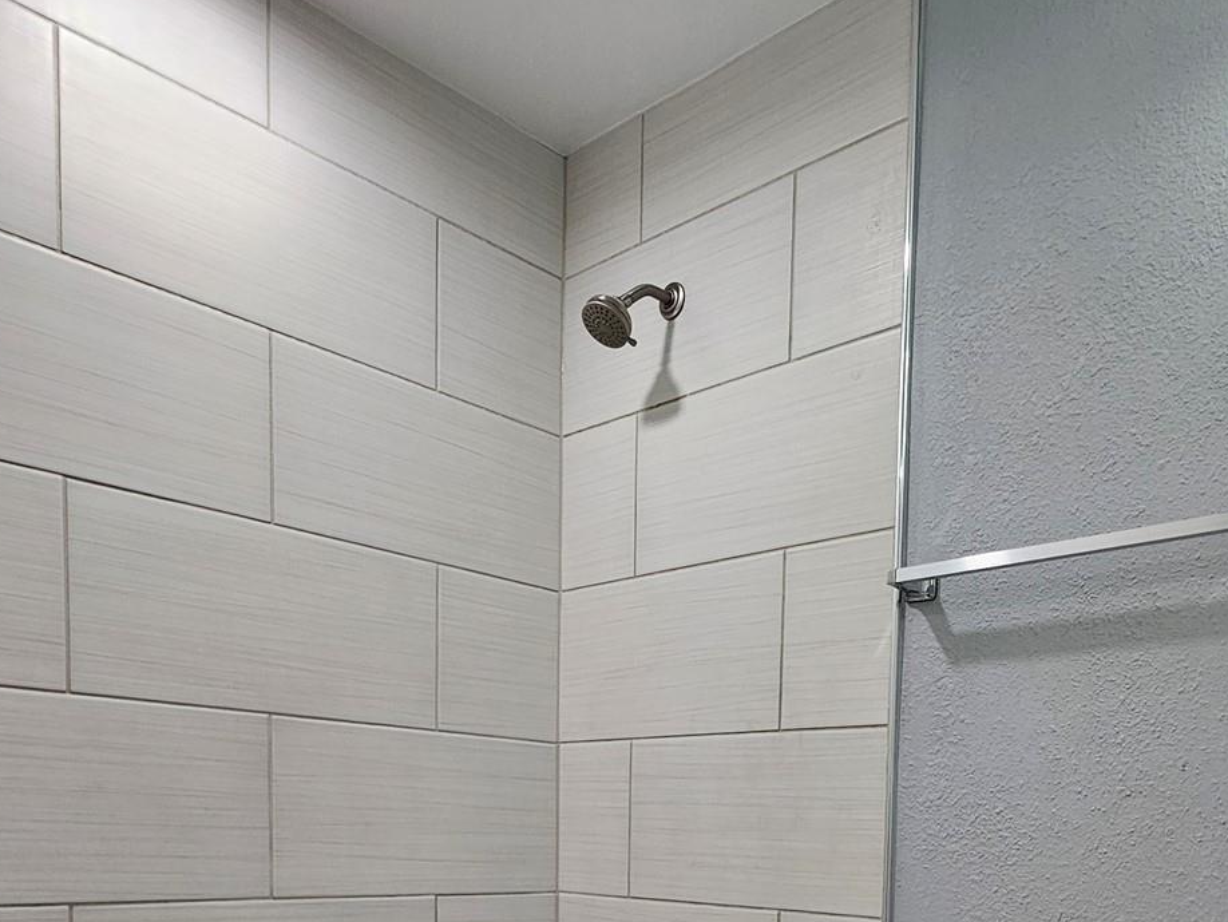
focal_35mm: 29
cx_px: 793
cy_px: 914
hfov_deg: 60.5
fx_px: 1029
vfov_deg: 42.0
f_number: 2.2
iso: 100
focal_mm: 2.2
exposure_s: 1/60
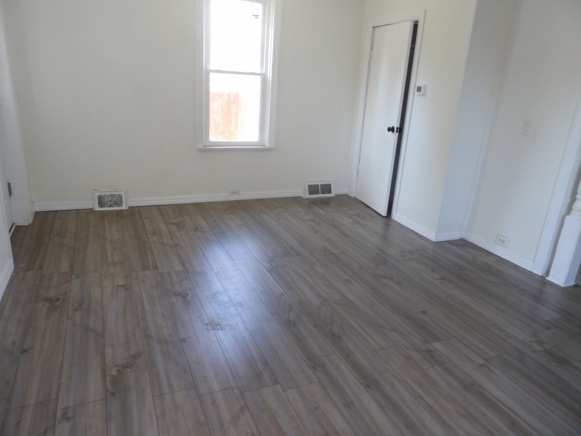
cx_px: 290
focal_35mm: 24
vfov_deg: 56.8
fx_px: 403
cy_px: 218
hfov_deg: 71.6
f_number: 3.2
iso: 200
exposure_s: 1/33
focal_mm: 4.3
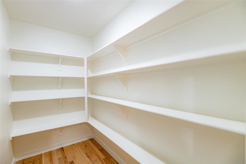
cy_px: 82
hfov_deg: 104.3
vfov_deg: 81.2
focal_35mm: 14
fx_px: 96
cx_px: 123
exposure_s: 1/200
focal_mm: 14
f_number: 5
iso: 4000
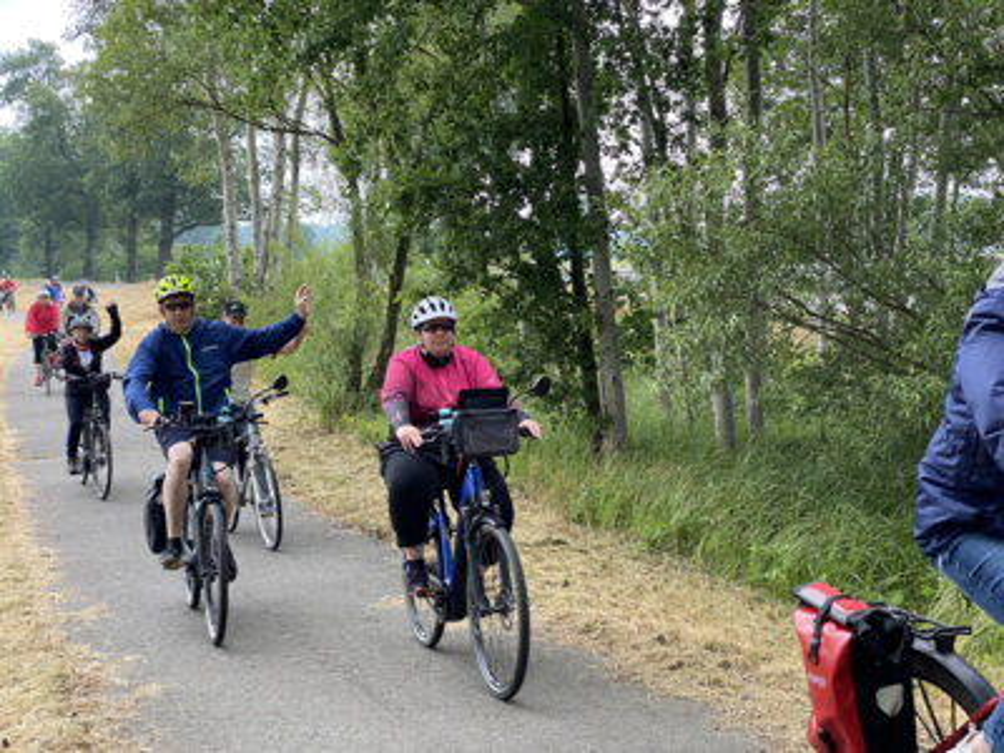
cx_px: 502
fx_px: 1508
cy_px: 376
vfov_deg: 28.0
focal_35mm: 52
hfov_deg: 36.8
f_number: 2
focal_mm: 6
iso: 20
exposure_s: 1/160
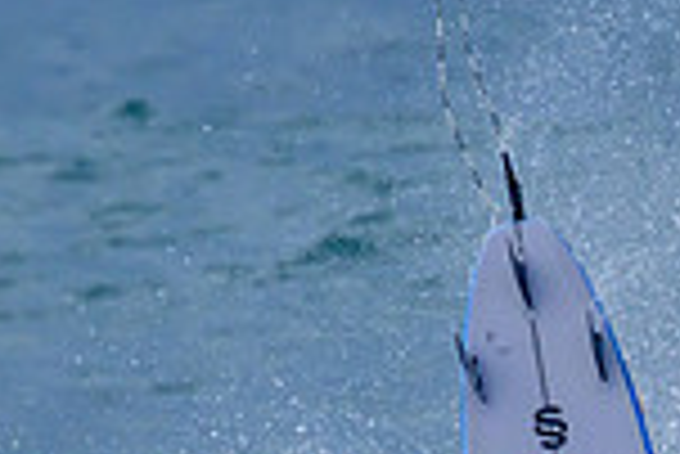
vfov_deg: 0.3
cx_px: 620
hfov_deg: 0.5
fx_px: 79597
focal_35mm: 4210
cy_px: 532
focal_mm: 800
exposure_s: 1/2000
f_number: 11
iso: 720
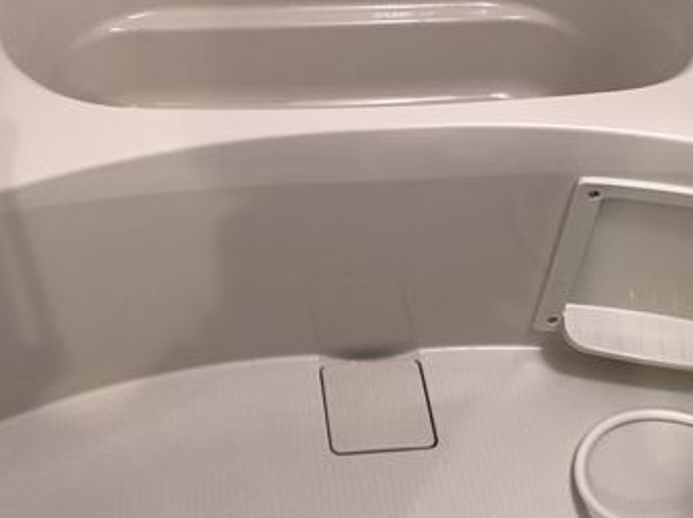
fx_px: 1040
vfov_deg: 27.9
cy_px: 209
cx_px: 337
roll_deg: -3.4
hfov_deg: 36.9
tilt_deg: -44.6
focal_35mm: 52
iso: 50
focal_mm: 3.99
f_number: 1.8
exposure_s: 1/17
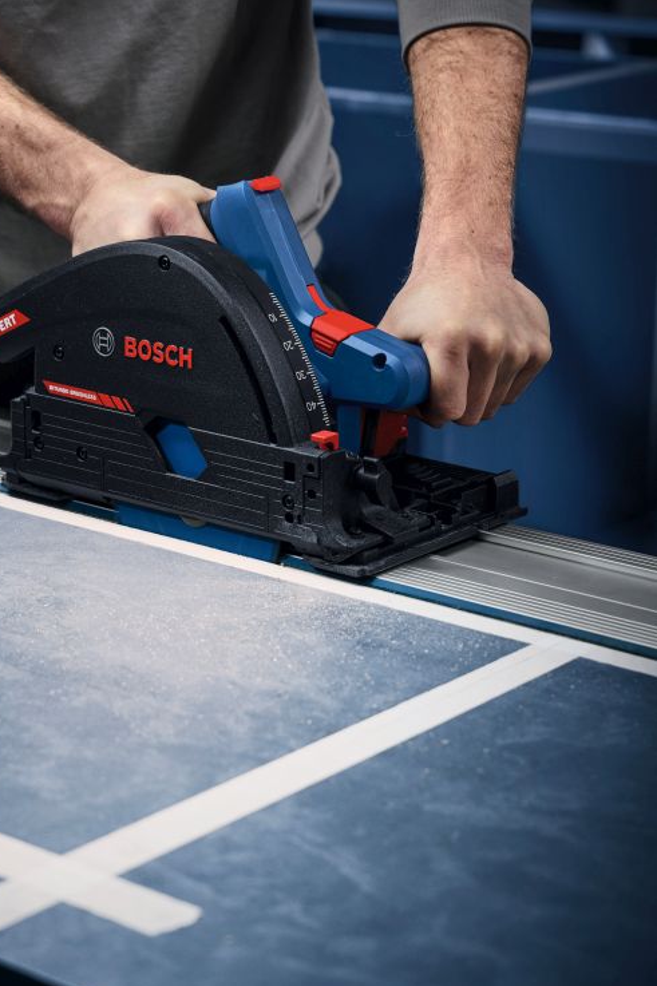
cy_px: 516
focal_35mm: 95
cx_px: 212
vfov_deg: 21.5
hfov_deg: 14.4
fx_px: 2602
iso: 800
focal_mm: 70
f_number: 5
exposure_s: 1/125
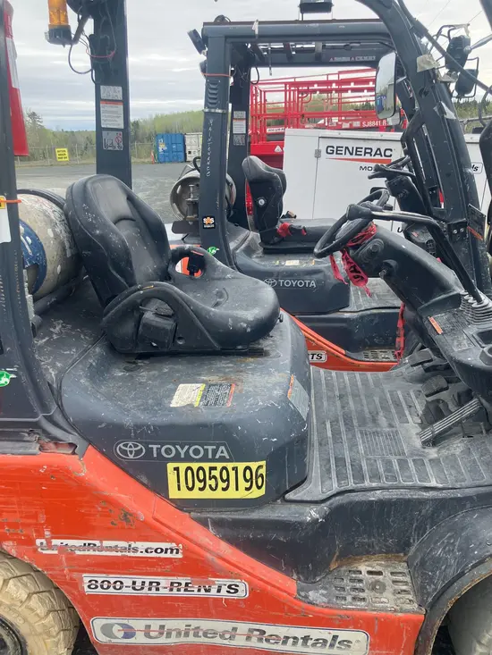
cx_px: 246
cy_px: 328
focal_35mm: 28
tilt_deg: -20.5
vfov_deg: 63.4
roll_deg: +1.3
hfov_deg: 49.8
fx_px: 530
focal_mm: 3.99
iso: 32
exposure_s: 1/511
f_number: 1.8
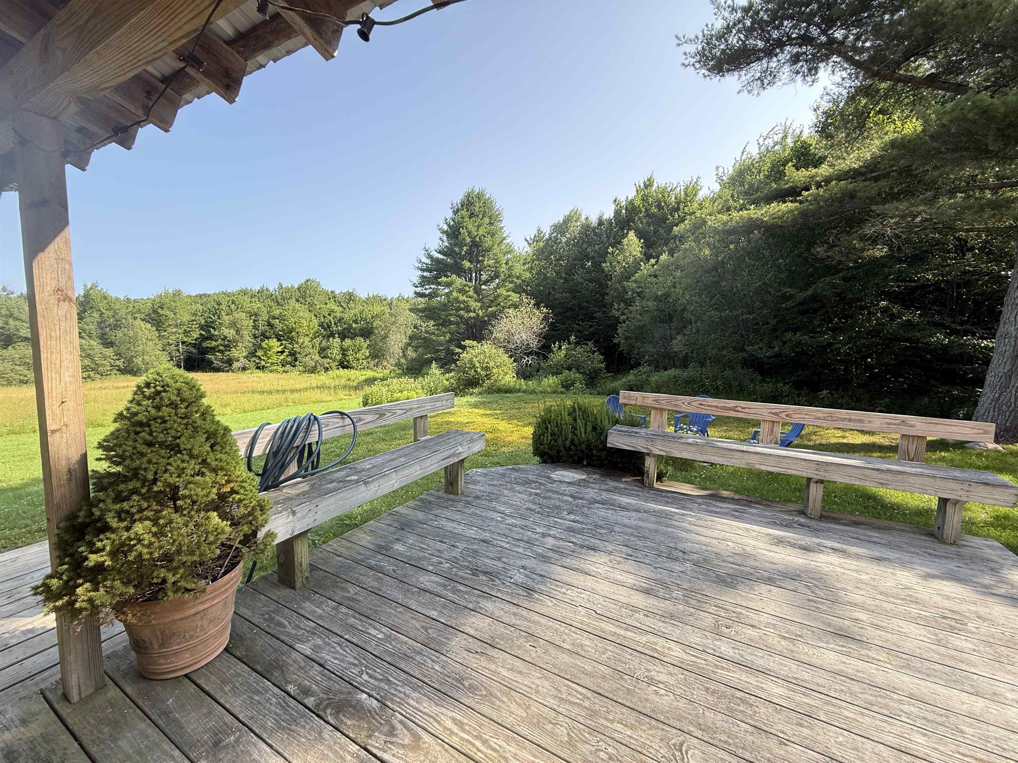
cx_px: 509
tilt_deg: -6.1
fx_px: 412
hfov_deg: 102.1
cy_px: 382
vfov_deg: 85.7
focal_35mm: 14
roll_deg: -1.4
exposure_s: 1/393
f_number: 2.2
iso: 64
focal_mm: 2.22
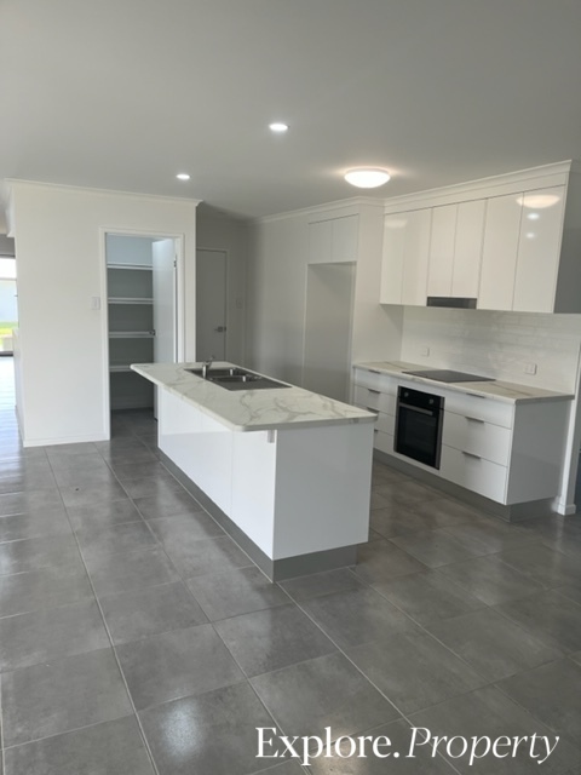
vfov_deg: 67.3
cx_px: 290
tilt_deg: -9.9
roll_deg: -0.6
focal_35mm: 26
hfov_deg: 53.1
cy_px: 388
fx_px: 582
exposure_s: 1/100
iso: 40
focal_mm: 5.1
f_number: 1.6
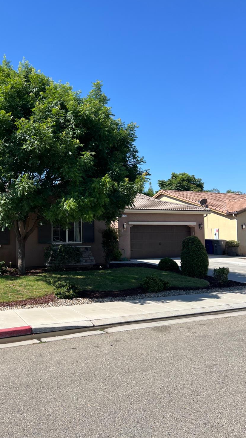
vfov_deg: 66.1
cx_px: 81
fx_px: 336
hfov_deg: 39.7
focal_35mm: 29
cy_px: 222
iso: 50
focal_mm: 5.7
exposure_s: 1/2994
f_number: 1.5
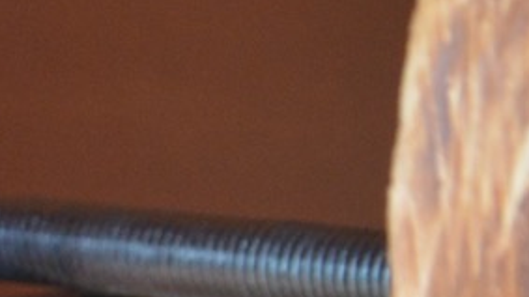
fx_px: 4361
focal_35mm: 311
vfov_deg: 3.9
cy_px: 467
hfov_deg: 6.8
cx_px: -389
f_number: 6.3
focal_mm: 35
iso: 800
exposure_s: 1/160
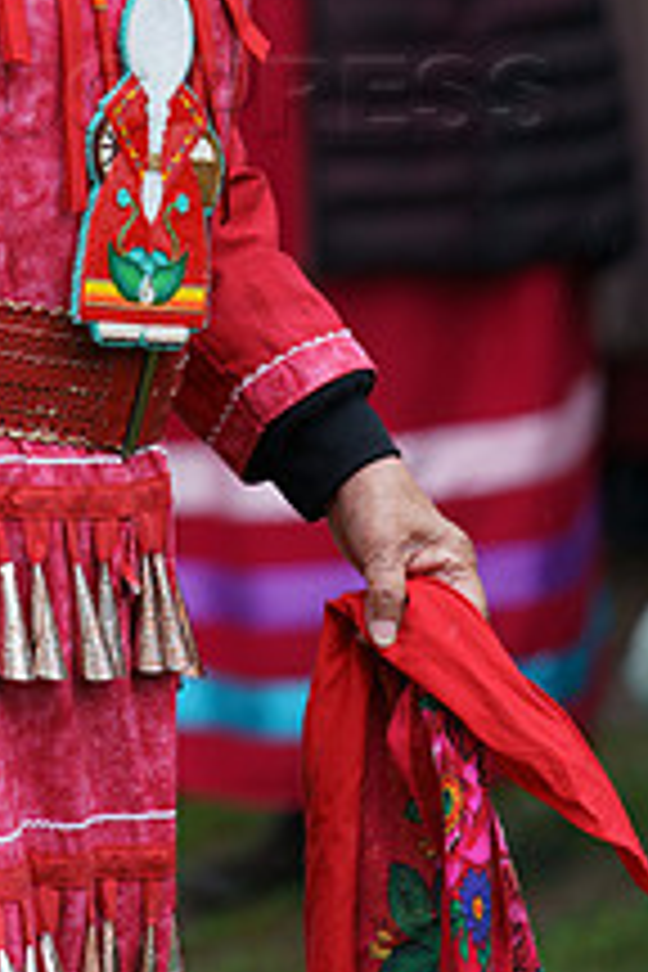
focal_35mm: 417
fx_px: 11258
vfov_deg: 4.9
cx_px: 32
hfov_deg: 3.3
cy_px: 76
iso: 320
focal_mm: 200
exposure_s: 1/400
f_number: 4
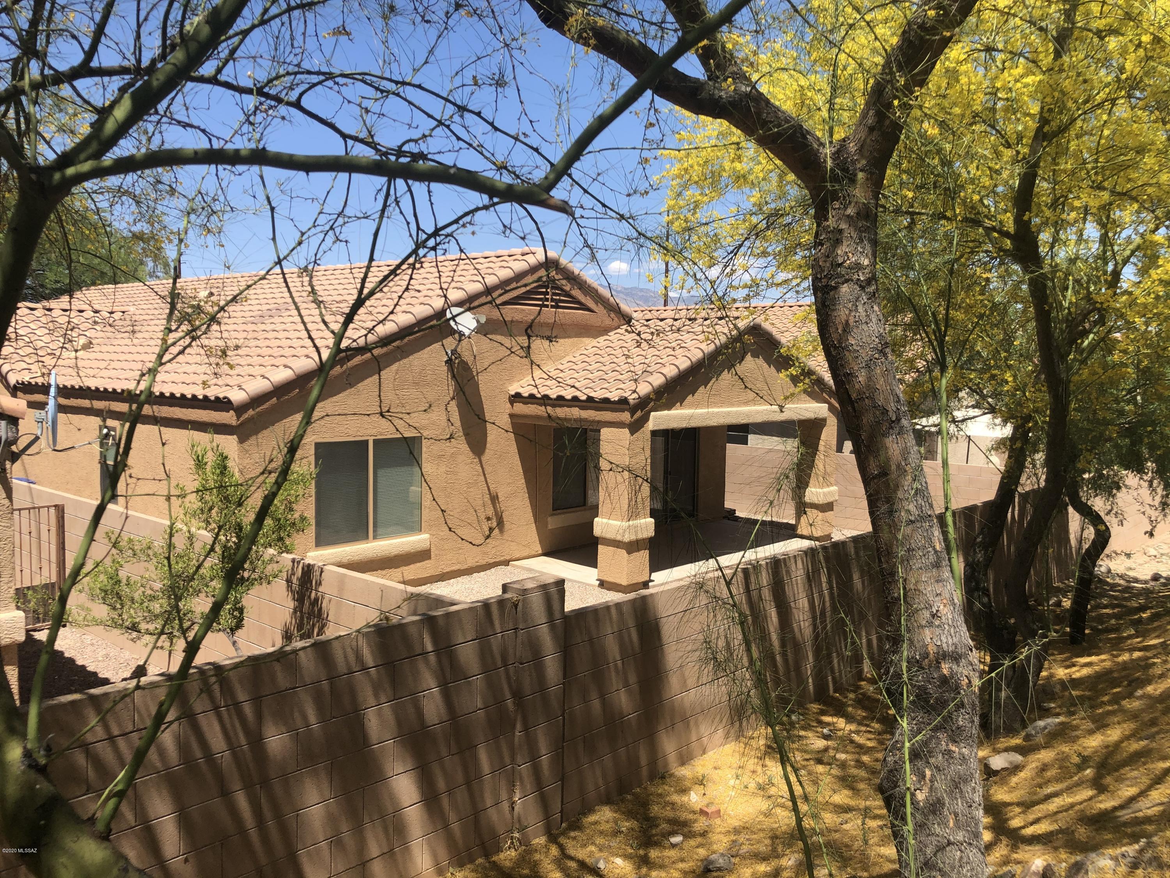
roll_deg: -0.7
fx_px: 946
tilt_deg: -6.1
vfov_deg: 49.7
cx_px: 585
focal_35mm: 28
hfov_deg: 63.4
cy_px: 439
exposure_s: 1/1600
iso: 20
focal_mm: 4
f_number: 1.8
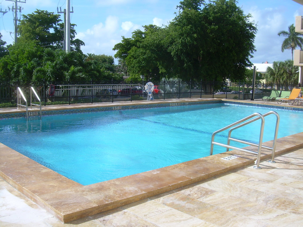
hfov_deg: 49.0
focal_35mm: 38
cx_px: 152
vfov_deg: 37.7
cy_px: 114
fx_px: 333
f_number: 4.6
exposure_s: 1/386
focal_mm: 6.3
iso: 50
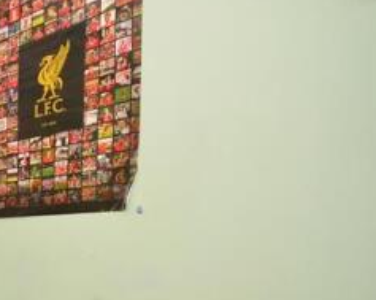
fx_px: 433
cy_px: 252
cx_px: -122
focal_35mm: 39
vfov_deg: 36.5
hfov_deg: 33.2
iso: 200
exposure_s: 1/100
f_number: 7.1
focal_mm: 10
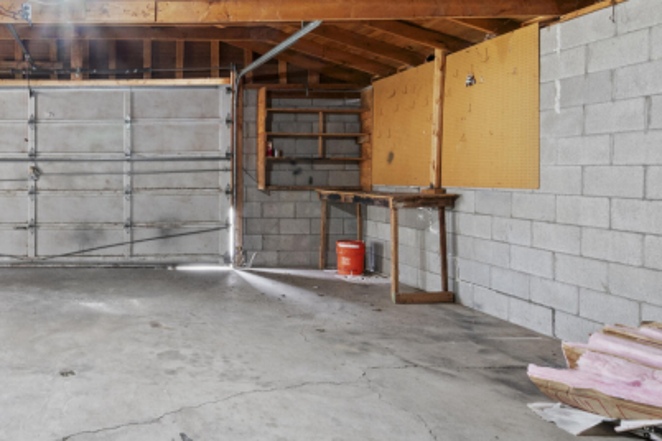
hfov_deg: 59.5
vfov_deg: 46.2
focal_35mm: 28
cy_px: 178
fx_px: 515
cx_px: 119
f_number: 11
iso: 400
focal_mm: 10
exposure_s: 6
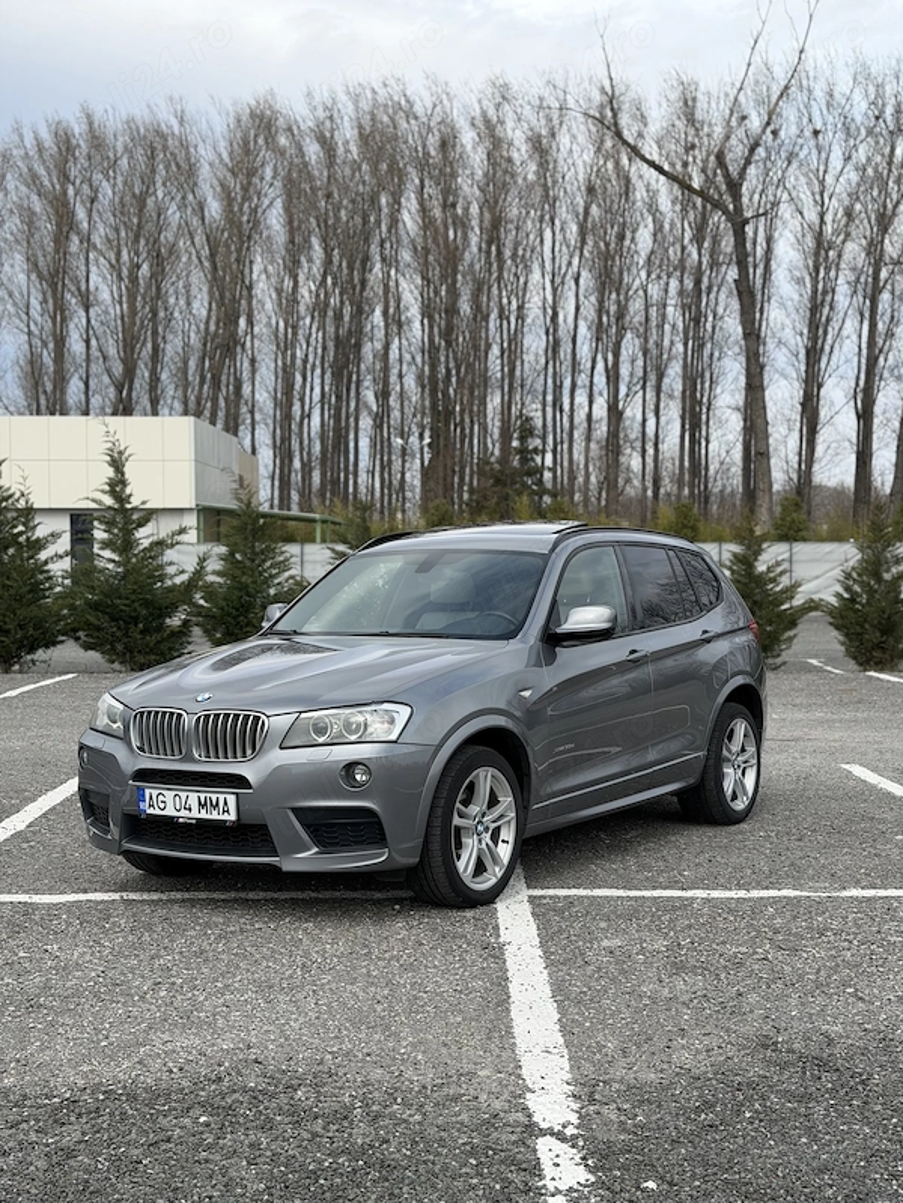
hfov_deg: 30.3
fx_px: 1670
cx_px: 452
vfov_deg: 39.7
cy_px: 602
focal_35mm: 48
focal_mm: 6.76
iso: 64
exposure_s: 1/3226
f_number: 1.78
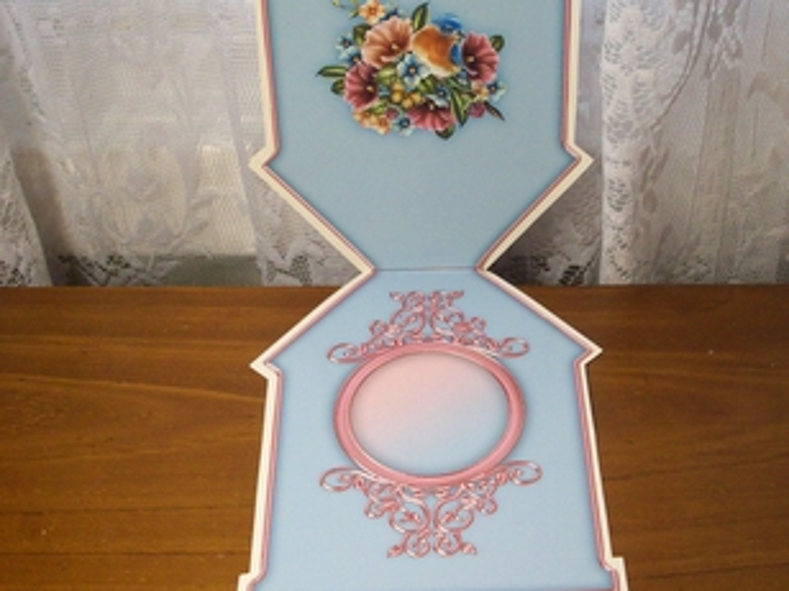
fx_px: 1231
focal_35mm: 54
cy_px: 283
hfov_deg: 35.4
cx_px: 464
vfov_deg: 27.0
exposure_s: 1/45
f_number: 2.8
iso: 160
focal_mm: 6.2
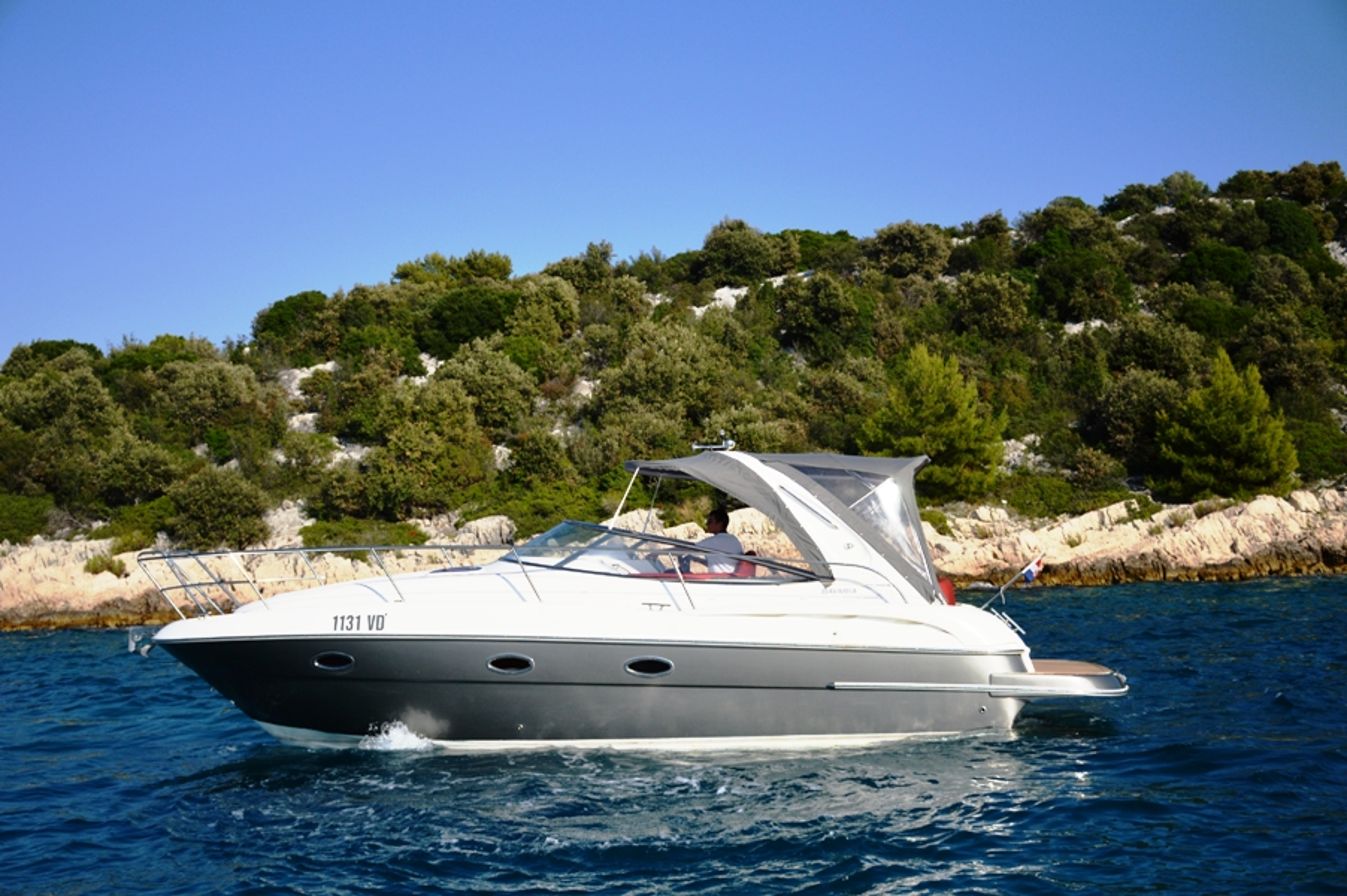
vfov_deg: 29.8
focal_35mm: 45
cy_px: 448
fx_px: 1682
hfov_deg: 43.6
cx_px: 674
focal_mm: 30
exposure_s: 1/3200
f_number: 4
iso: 125
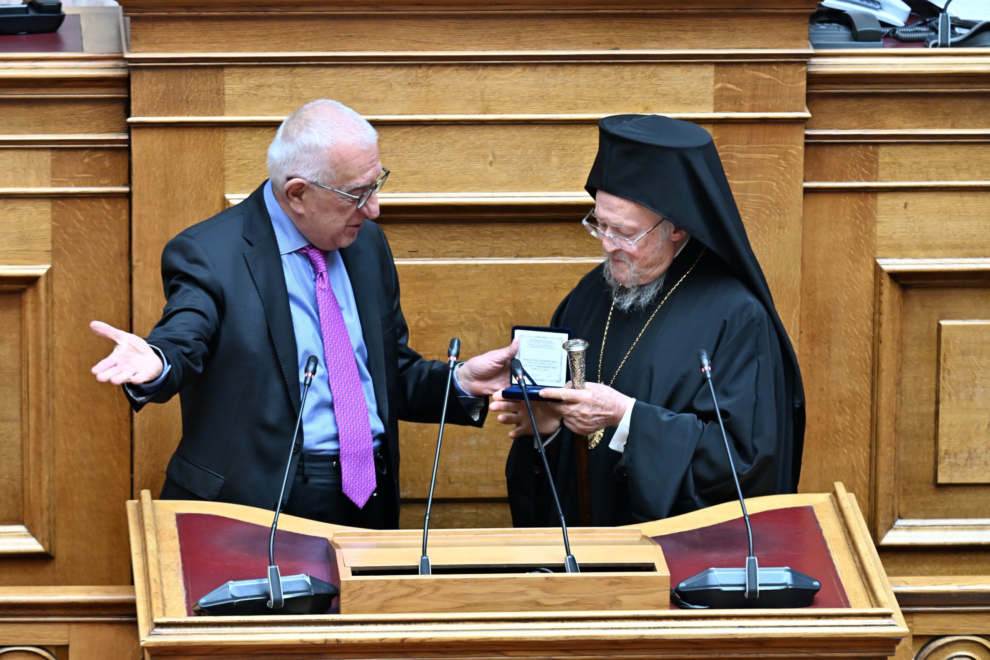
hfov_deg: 6.4
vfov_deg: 4.3
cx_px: 495
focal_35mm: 320
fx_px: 8800
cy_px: 330
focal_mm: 320
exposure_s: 1/250
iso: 2800
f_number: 6
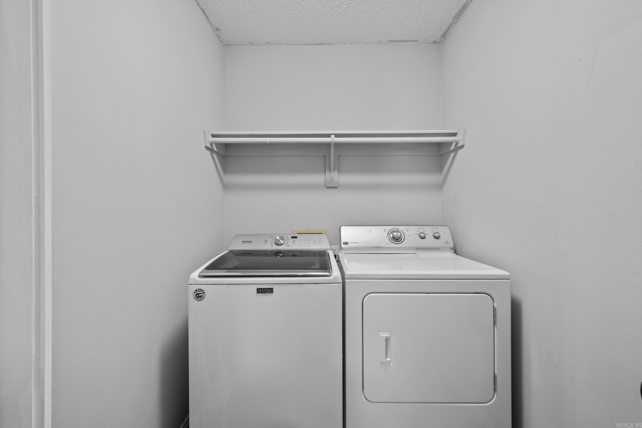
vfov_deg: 77.3
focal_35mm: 15
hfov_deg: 100.4
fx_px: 267
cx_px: 321
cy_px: 214
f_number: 8
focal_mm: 10
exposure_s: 1/4
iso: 400
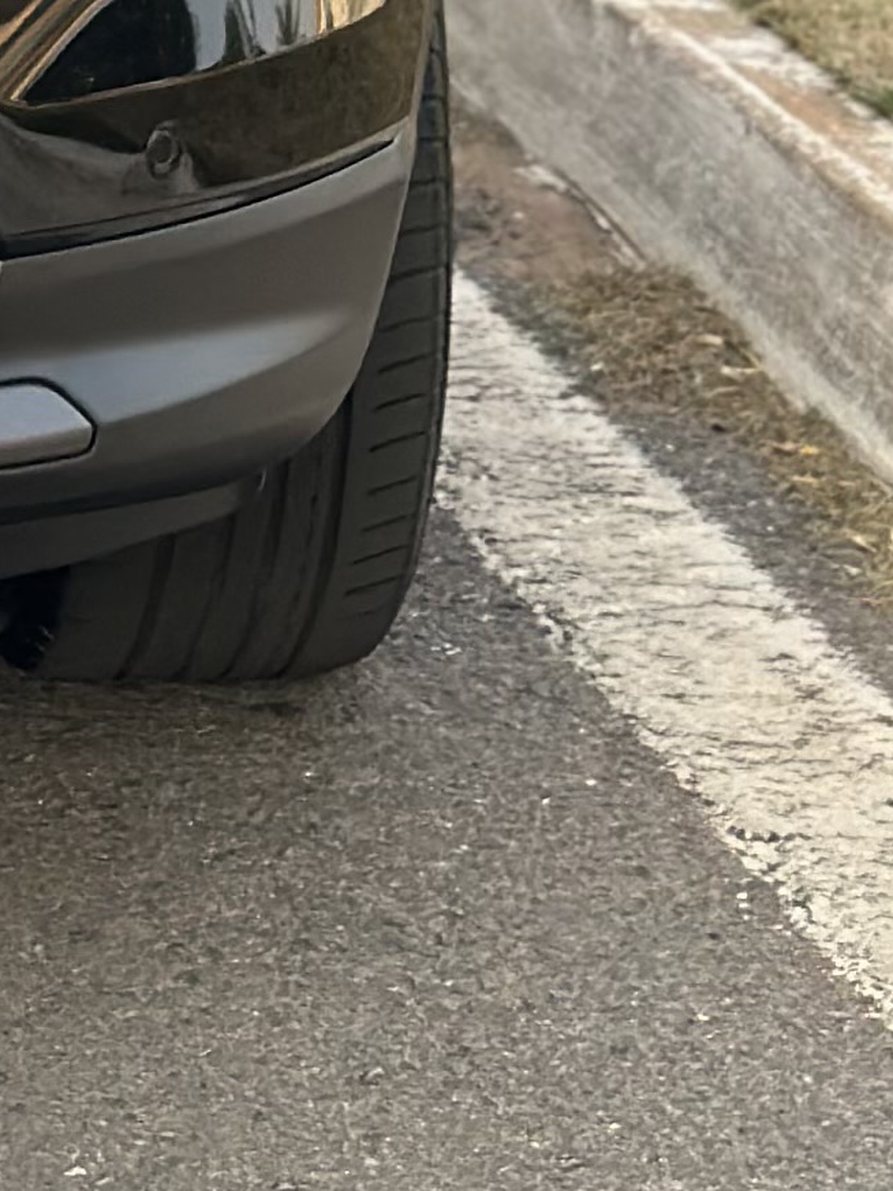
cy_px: -503
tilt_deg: -8.2
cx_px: -1143
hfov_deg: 6.4
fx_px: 7636
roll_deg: -0.3
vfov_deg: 8.7
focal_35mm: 222
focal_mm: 6.86
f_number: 1.78
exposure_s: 1/830
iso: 80
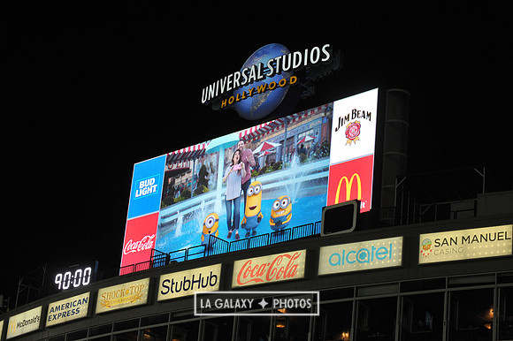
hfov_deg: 22.6
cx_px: 256
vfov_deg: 15.2
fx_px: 1282
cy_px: 170
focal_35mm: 90
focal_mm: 90
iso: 1600
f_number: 8
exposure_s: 1/250
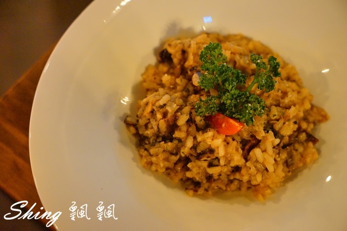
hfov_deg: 37.5
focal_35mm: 53
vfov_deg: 25.5
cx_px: 174
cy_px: 116
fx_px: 511
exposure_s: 1/60
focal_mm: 53
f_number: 4
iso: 6400
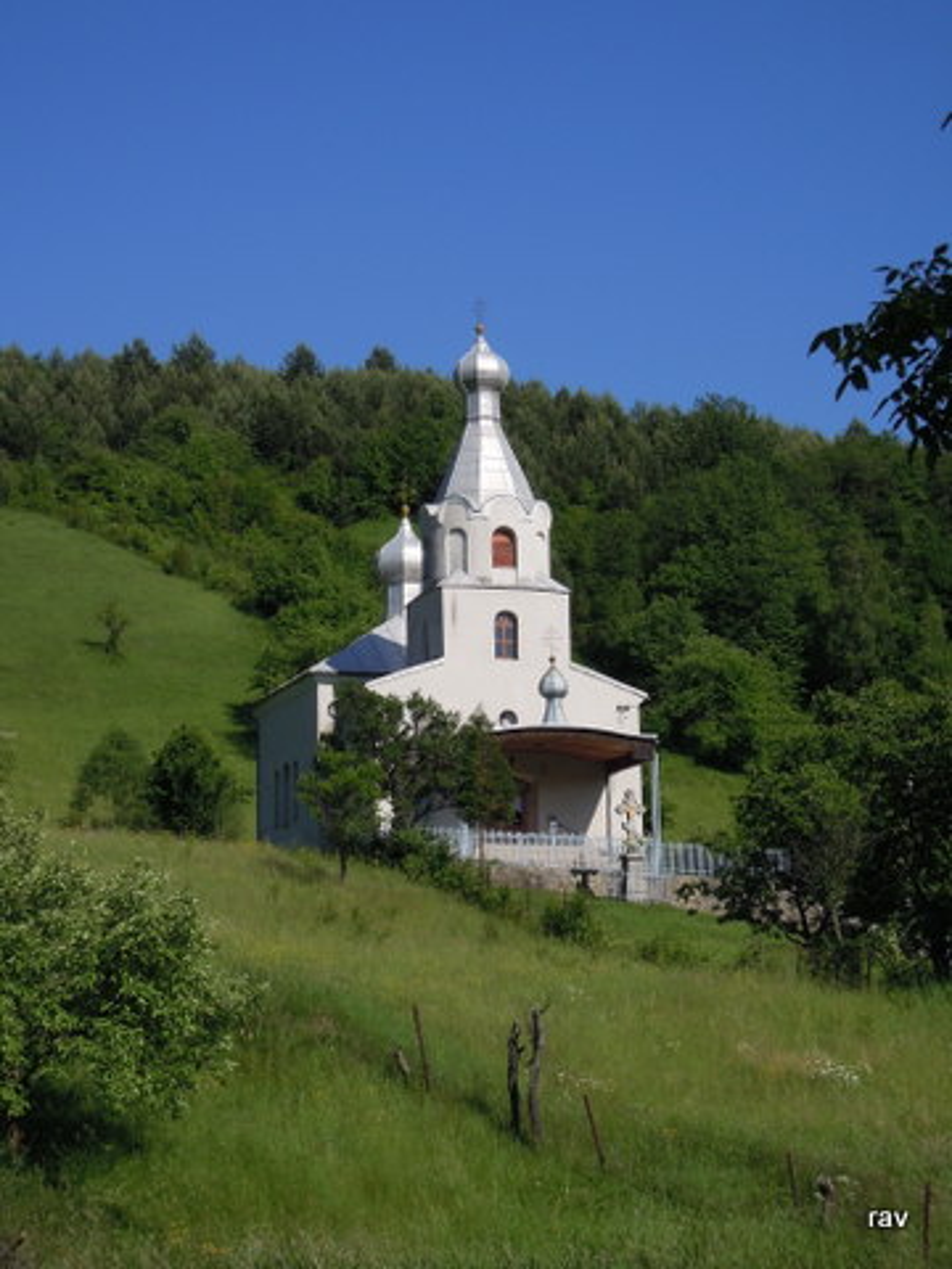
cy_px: 634
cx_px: 476
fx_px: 3117
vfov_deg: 23.0
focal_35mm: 85
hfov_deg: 17.4
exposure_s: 1/1250
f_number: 5
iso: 160
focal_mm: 15.2
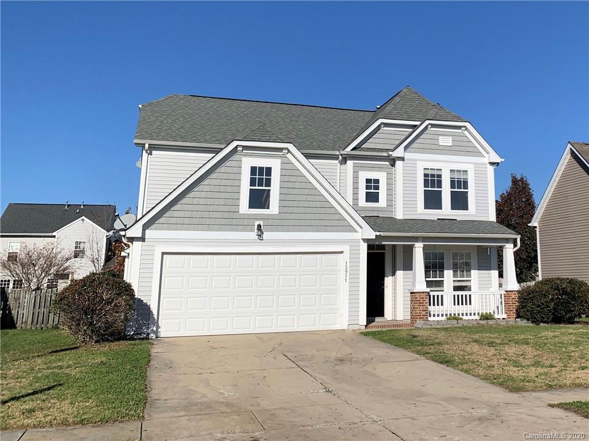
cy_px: 220
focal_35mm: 26
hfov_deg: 67.3
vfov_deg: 53.0
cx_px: 294
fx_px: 442
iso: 25
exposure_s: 1/4098
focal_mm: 4.25
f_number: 1.8
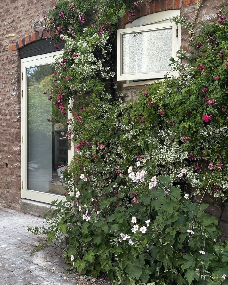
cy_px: 136
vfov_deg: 36.6
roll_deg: -0.7
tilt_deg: -0.1
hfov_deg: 29.7
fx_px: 430
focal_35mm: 51
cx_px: 114
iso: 64
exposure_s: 1/810
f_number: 1.78
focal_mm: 6.86
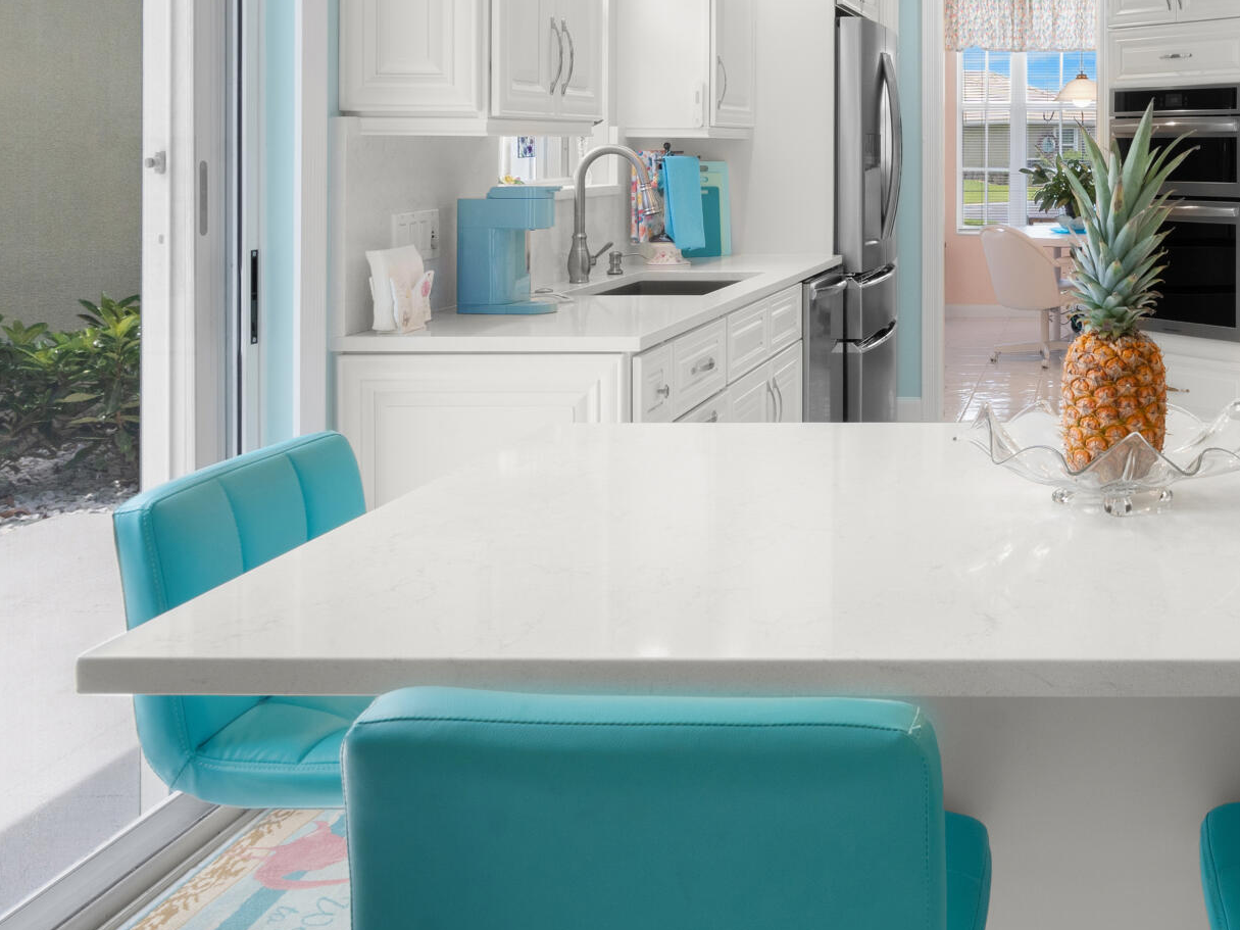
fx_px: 1361
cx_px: 1104
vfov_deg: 36.2
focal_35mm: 38
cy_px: 159
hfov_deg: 44.7
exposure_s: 1/6
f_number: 11
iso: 500
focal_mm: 16
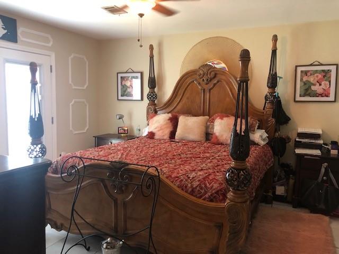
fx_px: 274
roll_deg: +1.5
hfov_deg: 63.4
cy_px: 127
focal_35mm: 28
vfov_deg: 49.7
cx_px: 170
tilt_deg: -7.3
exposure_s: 1/15
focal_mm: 4
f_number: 1.8
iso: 80
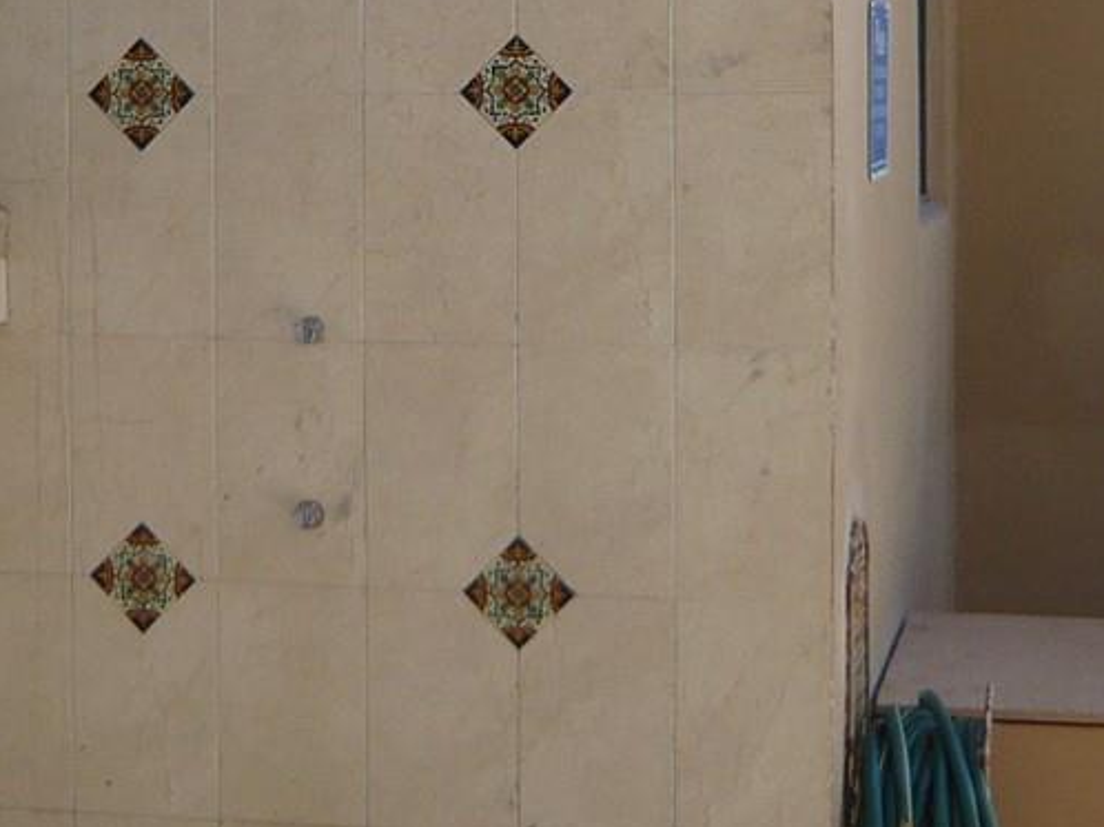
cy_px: 113
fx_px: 2869
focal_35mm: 90
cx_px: 490
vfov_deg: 16.2
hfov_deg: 21.8
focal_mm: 4.6
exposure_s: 1/500
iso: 100
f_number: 2.8
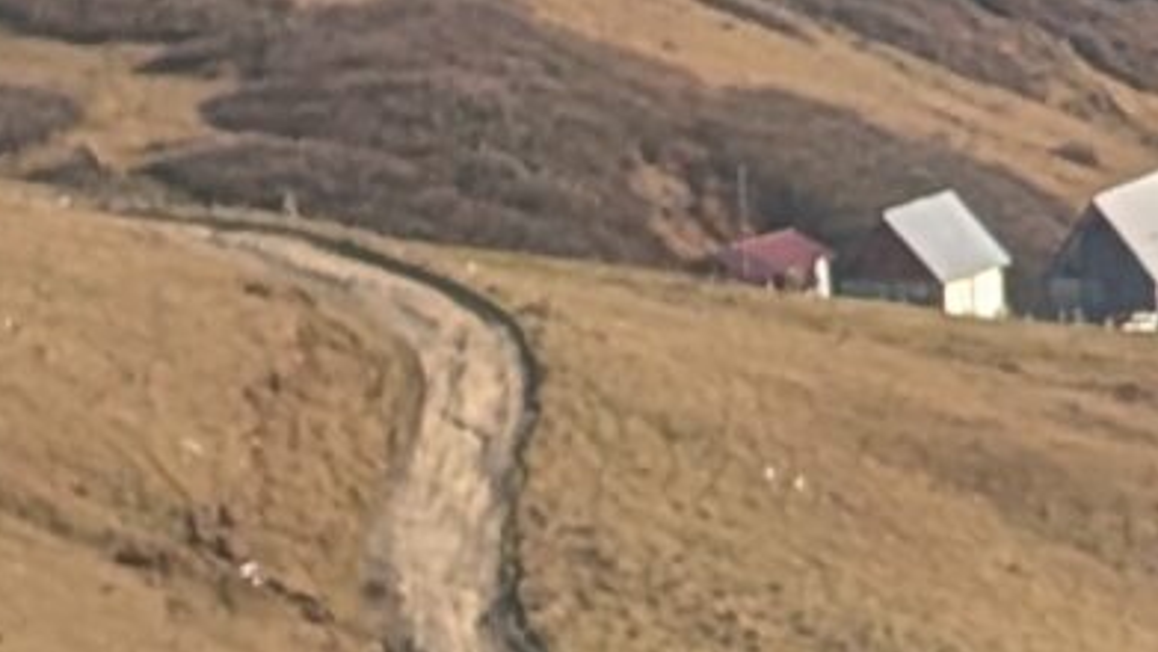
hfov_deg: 6.1
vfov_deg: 3.5
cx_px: 1969
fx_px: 10748
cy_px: -89
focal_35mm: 350
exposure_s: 1/1166
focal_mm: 6.9
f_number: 1.68
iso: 23
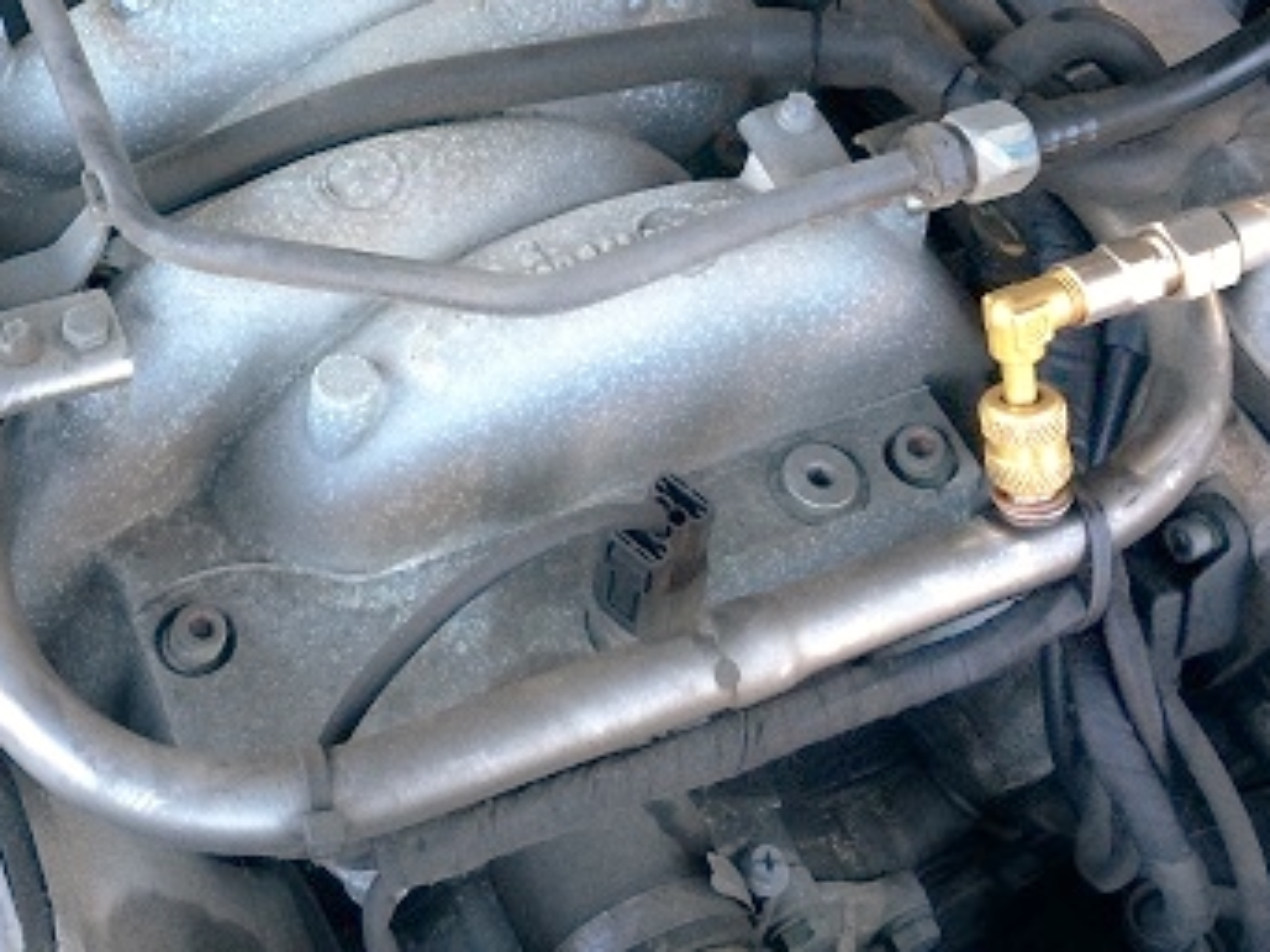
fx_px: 2054
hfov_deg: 33.7
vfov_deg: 25.2
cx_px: 333
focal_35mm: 56
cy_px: 67
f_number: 2.2
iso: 64
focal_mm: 4.12
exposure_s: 1/30
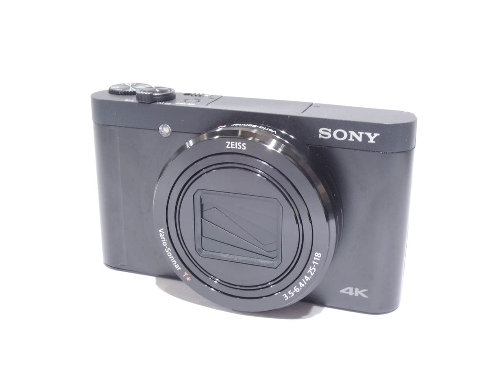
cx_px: 244
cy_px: 183
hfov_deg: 38.2
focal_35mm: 50
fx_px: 705
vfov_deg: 29.1
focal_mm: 9
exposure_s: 1/20
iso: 400
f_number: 5.2
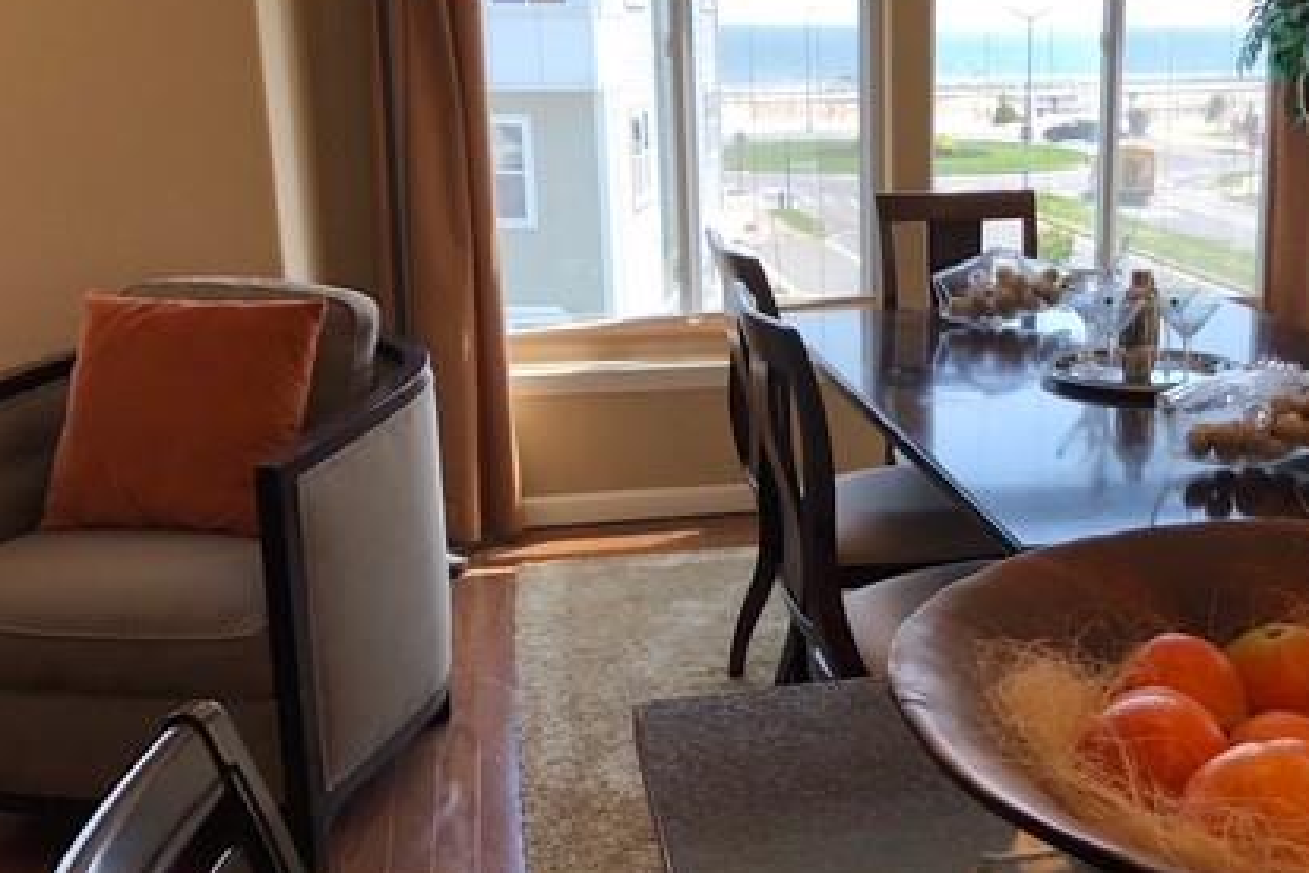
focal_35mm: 45
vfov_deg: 29.9
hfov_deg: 42.5
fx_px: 1636
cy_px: 462
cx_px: 952
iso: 32
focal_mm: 4
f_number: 1.8
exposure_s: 1/120
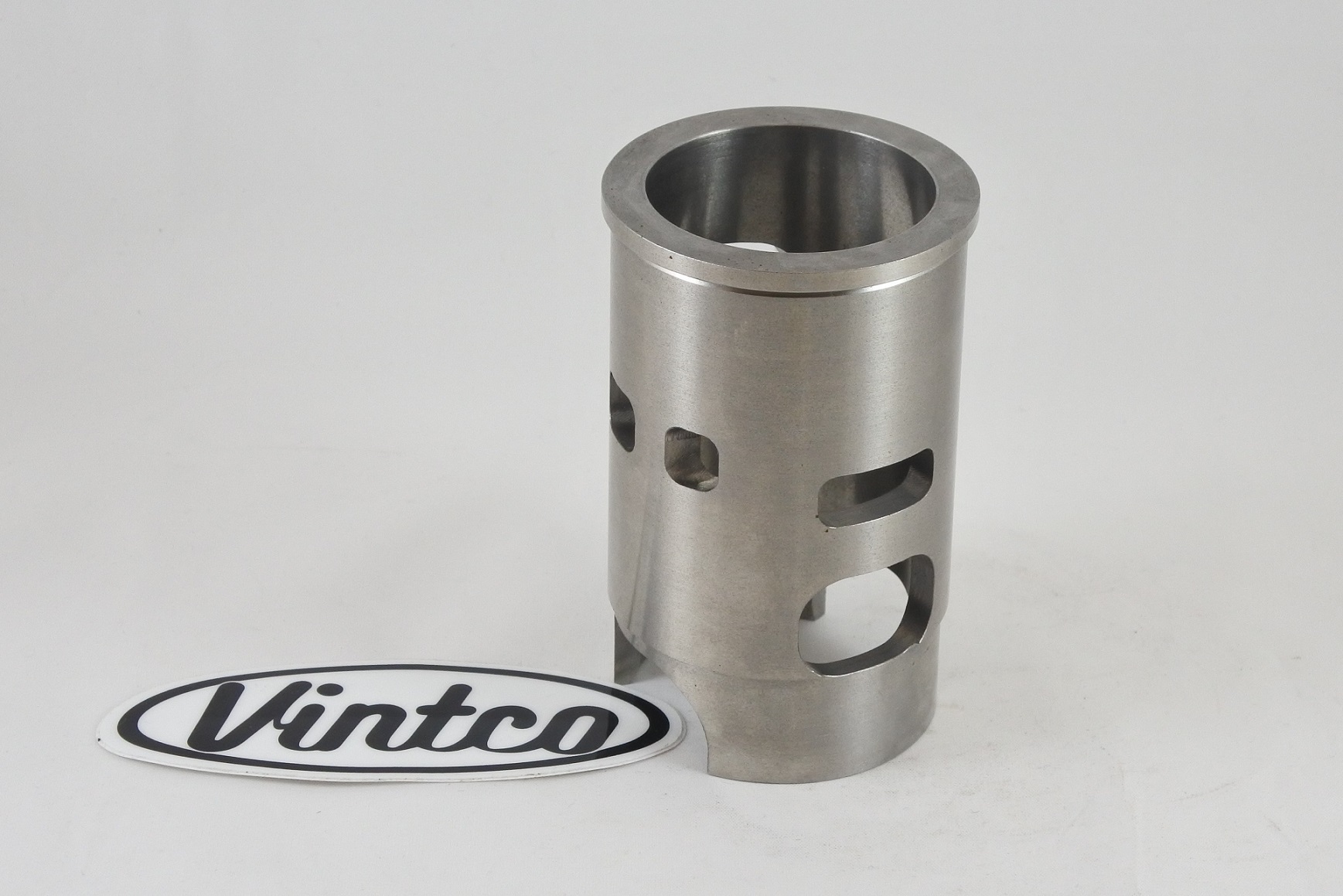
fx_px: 2351
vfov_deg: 21.6
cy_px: 448
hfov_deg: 31.9
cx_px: 672
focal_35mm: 63
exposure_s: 1/125
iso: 500
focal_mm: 23.6
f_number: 5
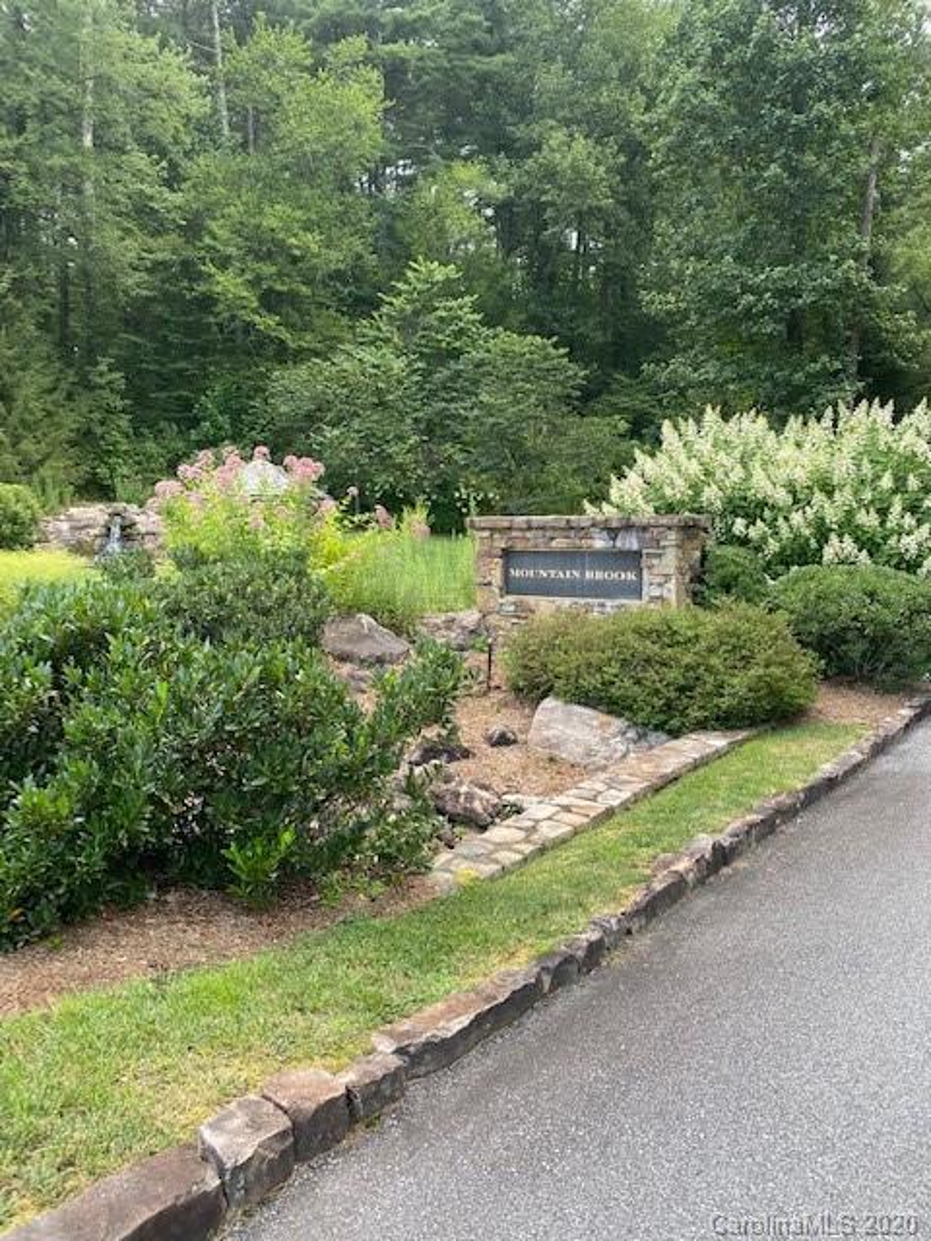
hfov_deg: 53.1
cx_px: 466
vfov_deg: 67.3
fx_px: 932
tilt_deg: -5.1
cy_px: 620
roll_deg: -1.4
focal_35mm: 26
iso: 32
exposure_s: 1/205
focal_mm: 4.25
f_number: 1.8
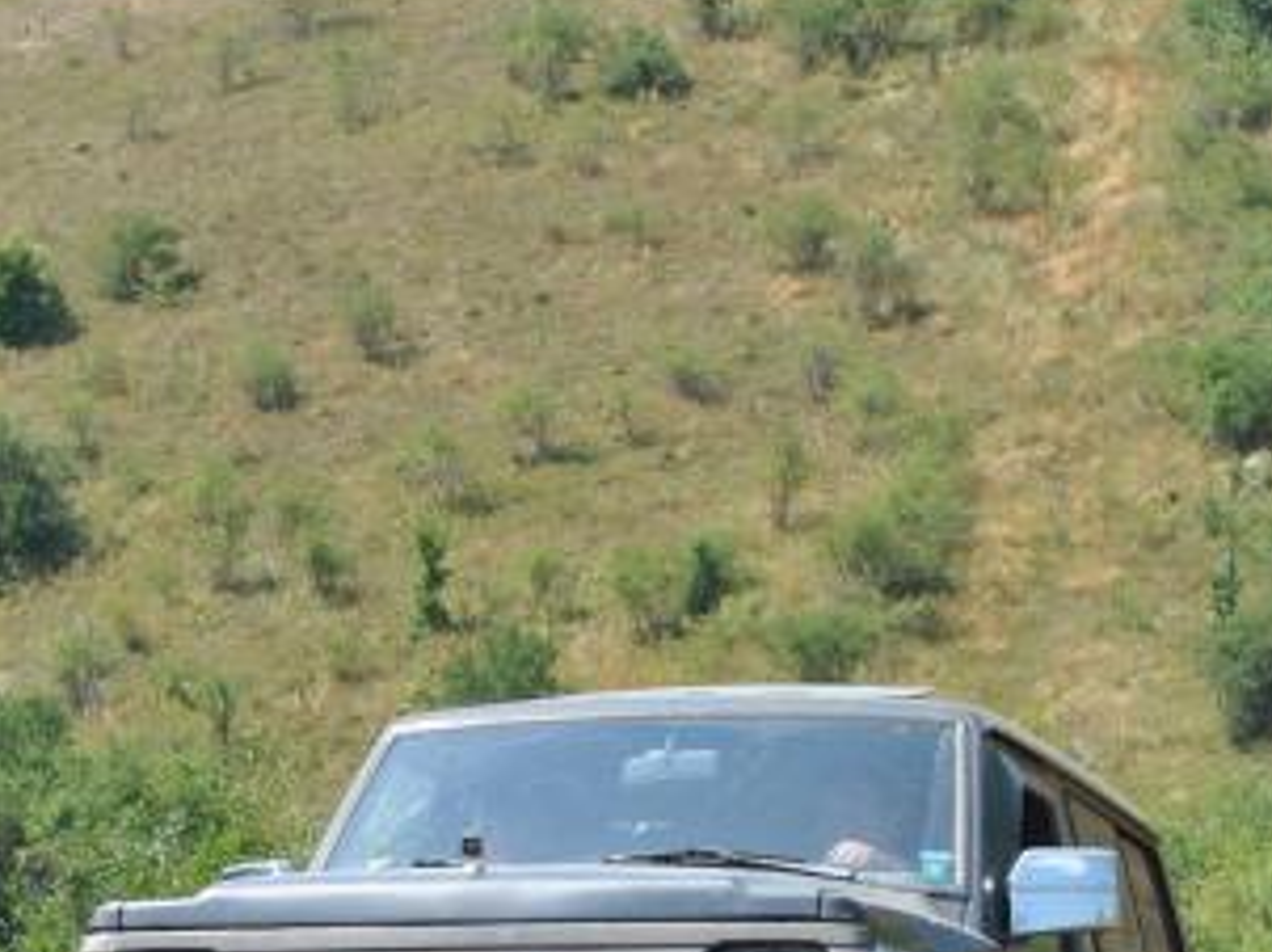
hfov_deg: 6.9
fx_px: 10538
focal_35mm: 287
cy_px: 1148
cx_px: 548
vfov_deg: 5.2
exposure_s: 1/320
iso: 100
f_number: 5.6
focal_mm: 60
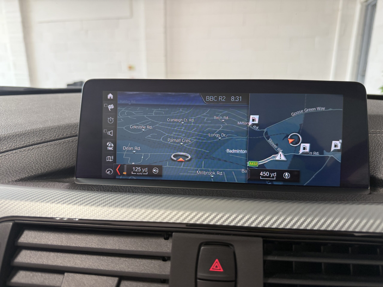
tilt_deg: -14.4
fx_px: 266
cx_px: 192
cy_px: 144
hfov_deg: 71.6
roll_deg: -0.3
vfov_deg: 56.8
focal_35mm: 24
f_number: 1.78
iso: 160
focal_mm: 6.76
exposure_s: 1/51
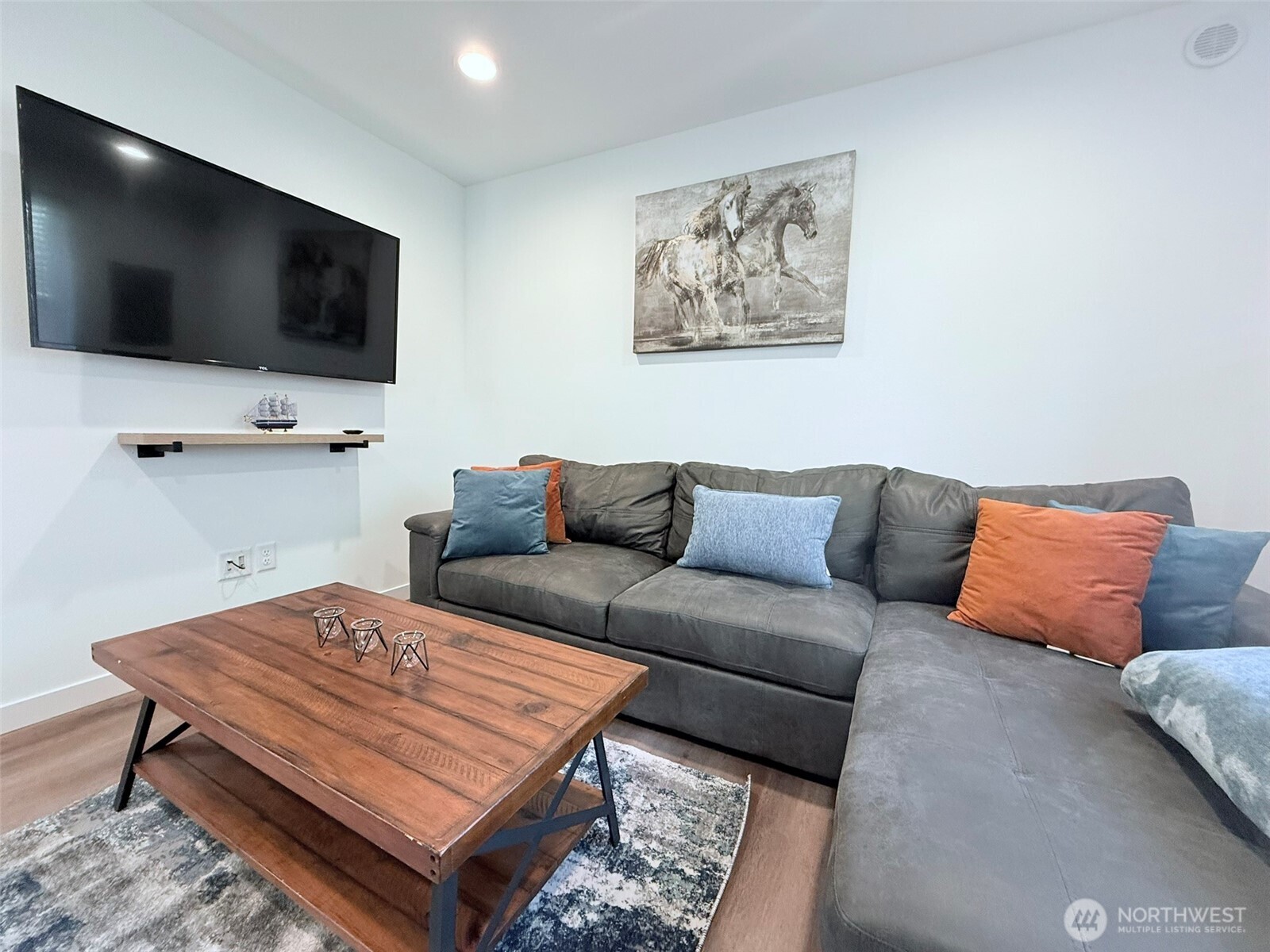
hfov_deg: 102.1
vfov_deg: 85.7
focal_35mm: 14
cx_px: 635
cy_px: 476
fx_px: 514
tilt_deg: -5.3
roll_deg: -1.1
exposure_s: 1/60
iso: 250
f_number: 2.2
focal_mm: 2.22
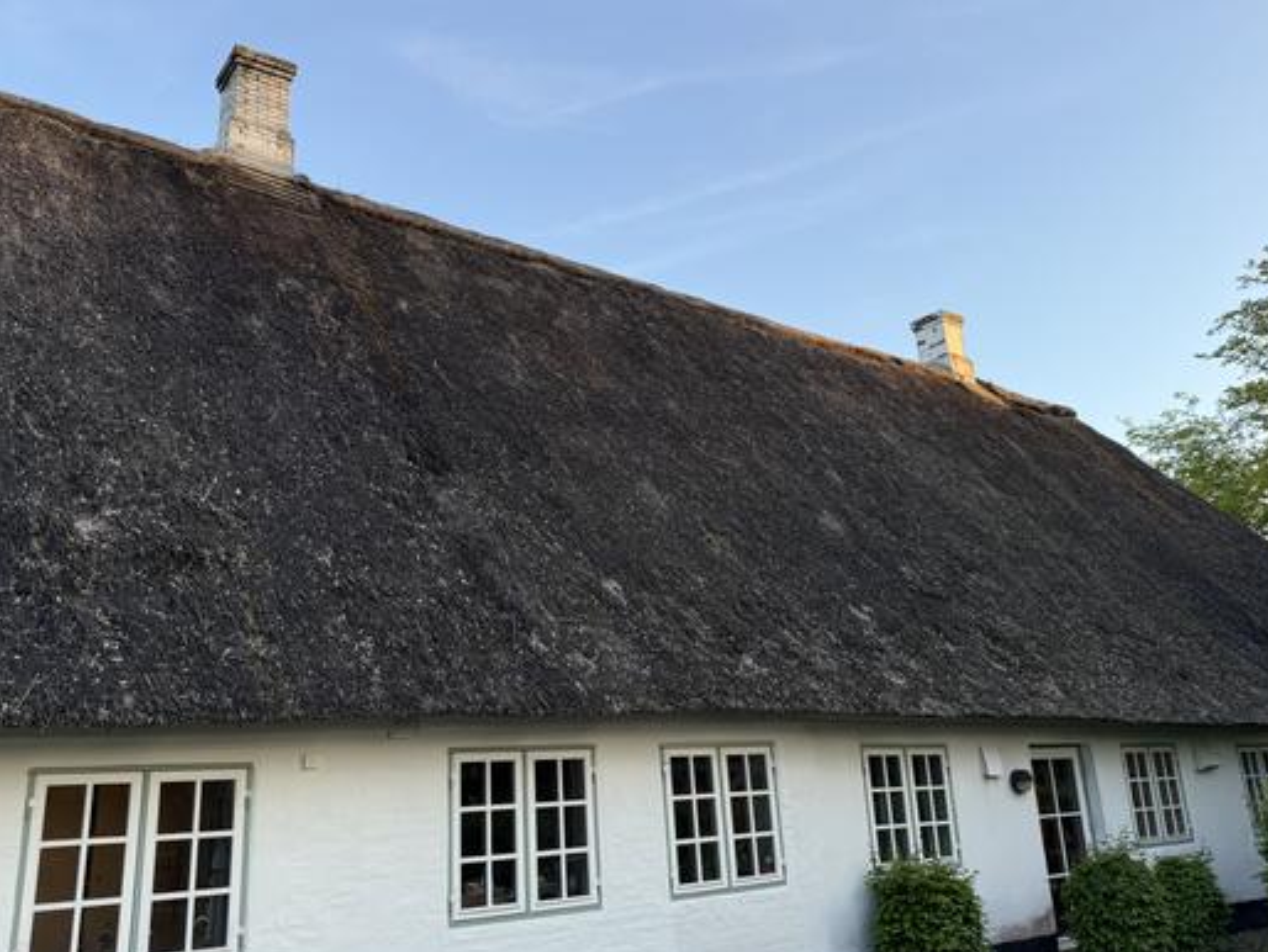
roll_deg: +1.8
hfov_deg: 63.3
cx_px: 577
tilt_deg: +17.2
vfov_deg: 49.7
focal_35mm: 28
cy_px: 434
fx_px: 1026
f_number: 1.78
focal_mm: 6.76
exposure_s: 1/377
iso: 80
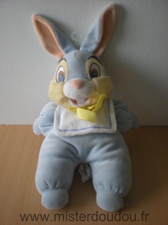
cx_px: 84
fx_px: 246
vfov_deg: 49.0
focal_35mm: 38
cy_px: 112
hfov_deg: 37.7
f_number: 3.1
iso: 135
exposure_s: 1/59.7
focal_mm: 6.3
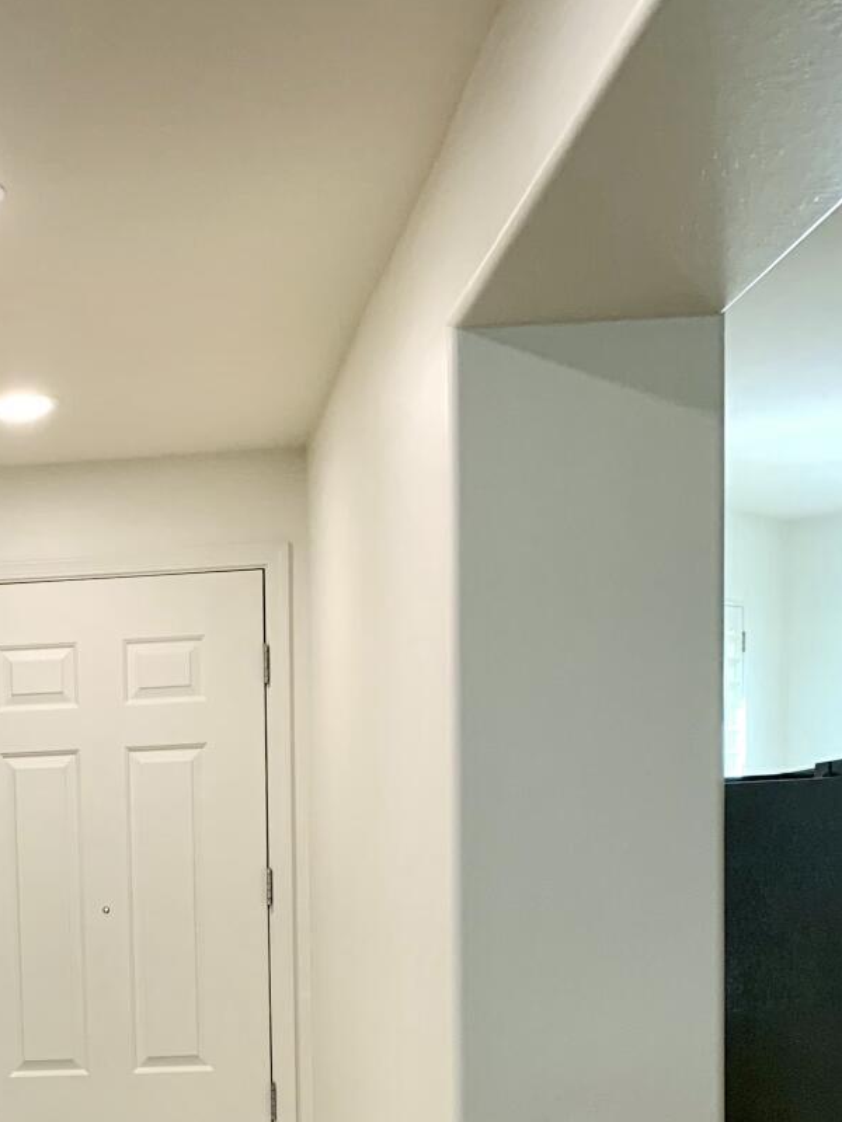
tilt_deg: -4.0
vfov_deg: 28.2
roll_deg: +2.3
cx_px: -101
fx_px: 2108
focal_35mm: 65
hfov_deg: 21.4
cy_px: 1101
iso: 100
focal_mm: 4.25
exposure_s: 1/60
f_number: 1.8
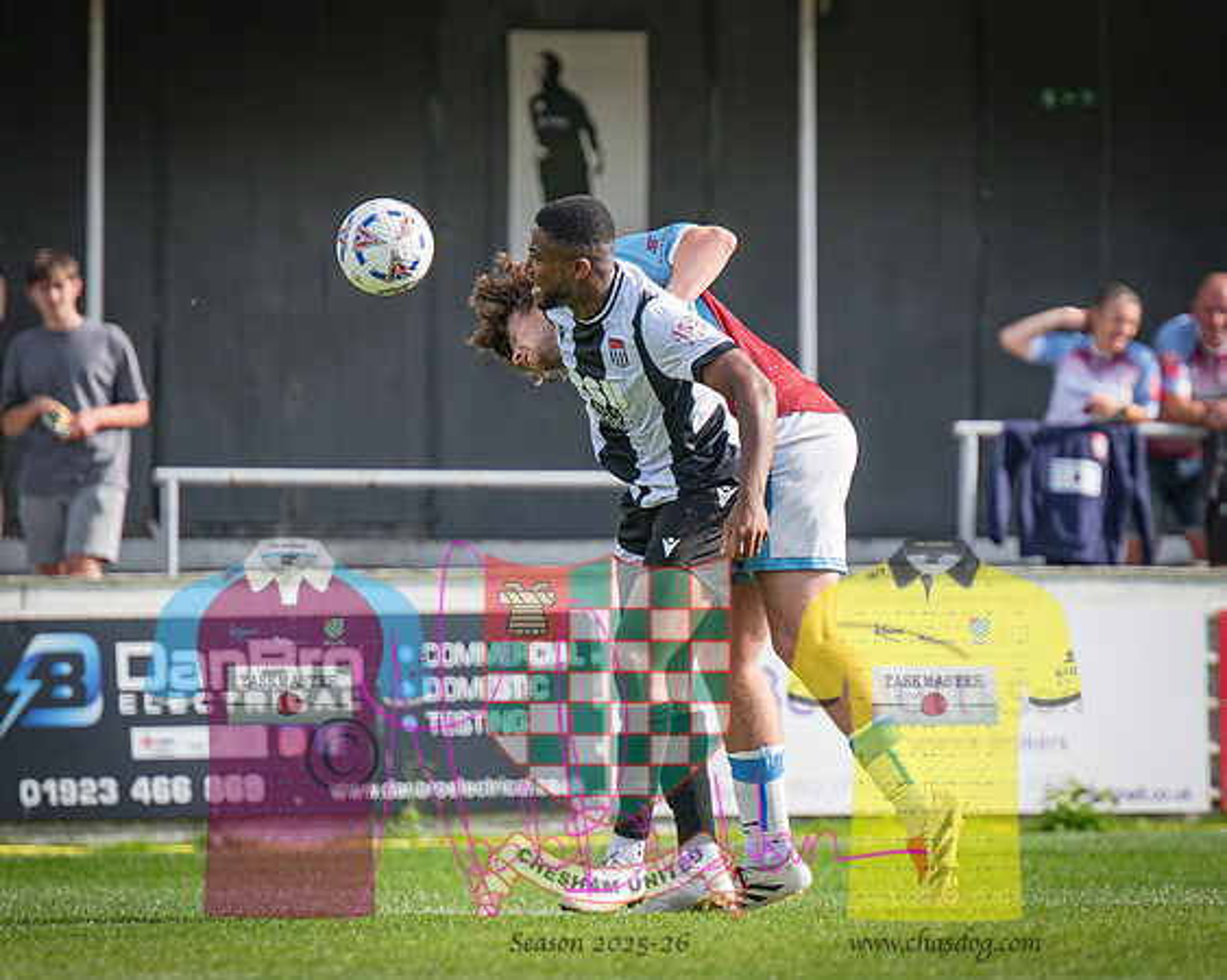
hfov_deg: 3.1
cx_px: 892
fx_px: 22403
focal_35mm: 617
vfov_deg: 2.5
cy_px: 405
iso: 200
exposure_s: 1/1250
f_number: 4
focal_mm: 250
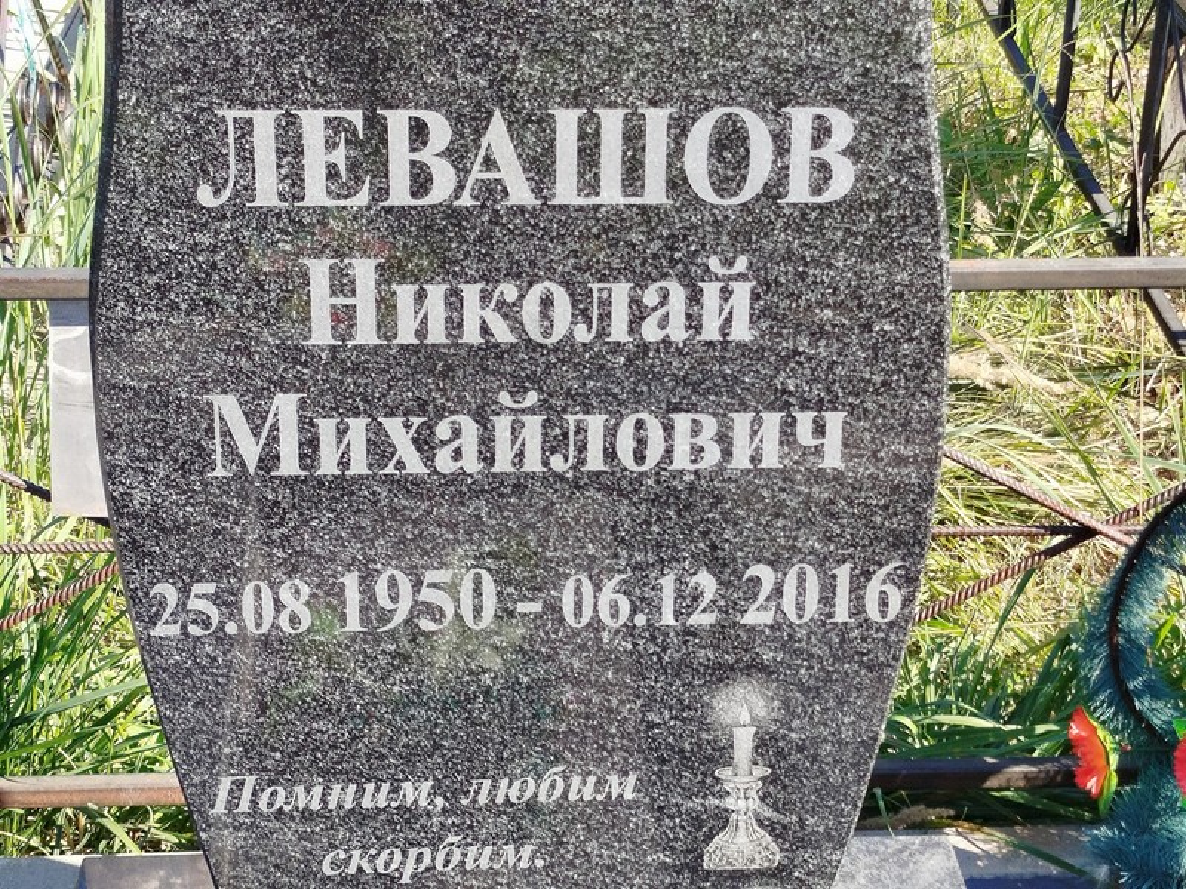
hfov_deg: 71.6
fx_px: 822
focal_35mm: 24
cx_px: 593
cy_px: 444
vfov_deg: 56.8
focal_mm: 5.31
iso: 50
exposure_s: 1/201
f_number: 1.7
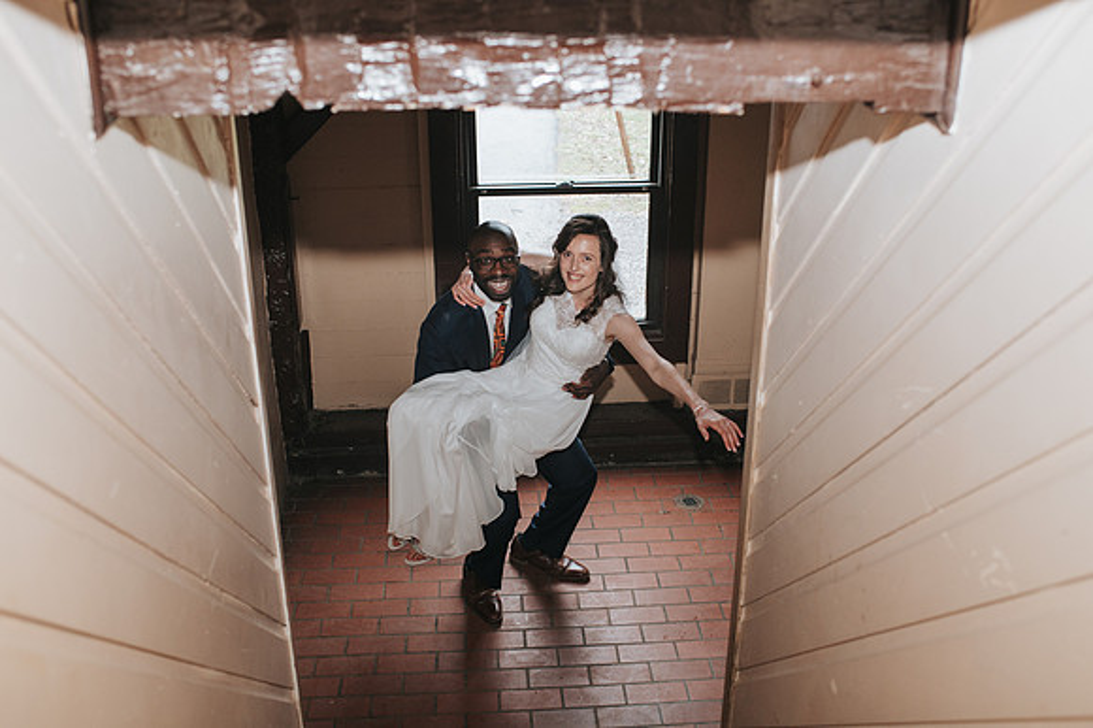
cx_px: 553
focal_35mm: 37
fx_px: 1117
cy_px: 364
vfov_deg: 36.1
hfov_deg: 52.2
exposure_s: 1/200
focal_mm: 35
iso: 1000
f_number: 3.2
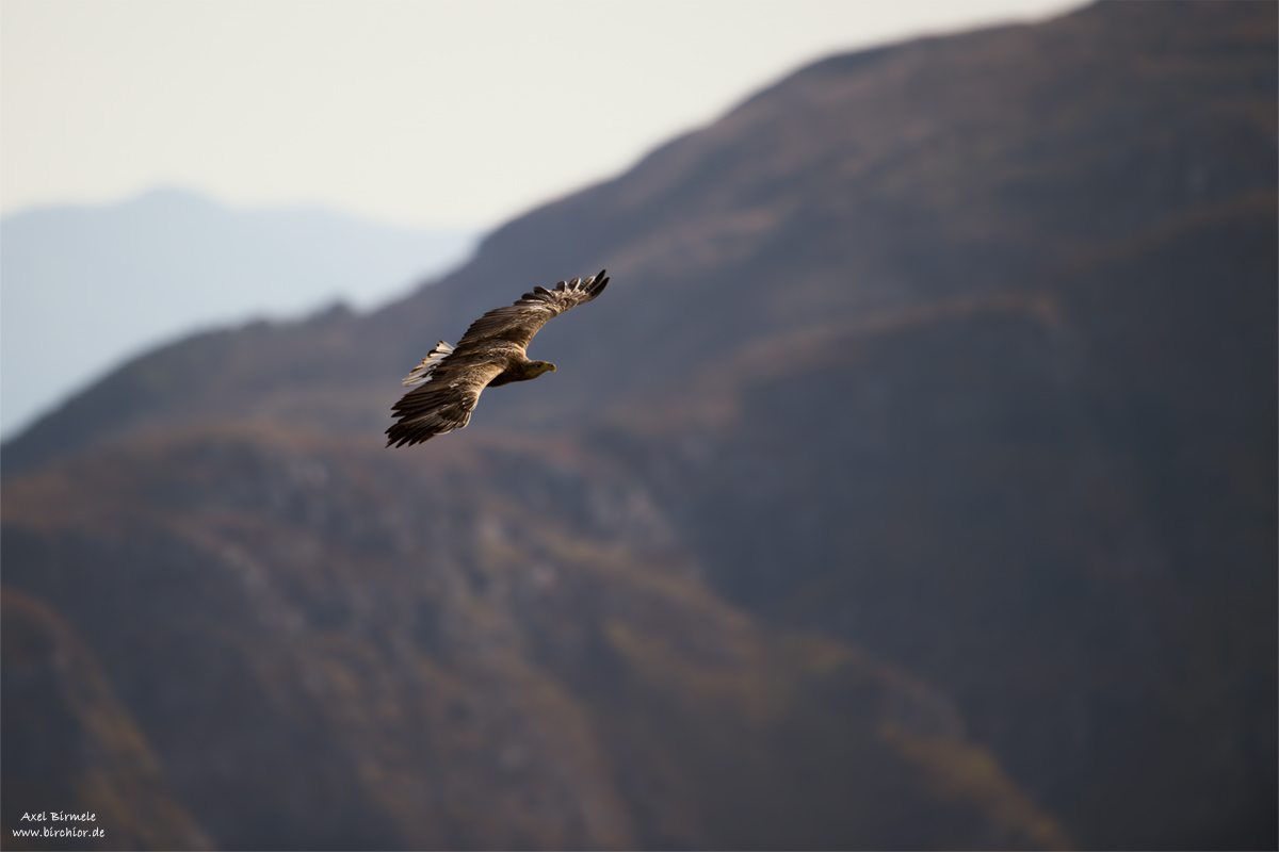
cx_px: 640
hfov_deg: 4.1
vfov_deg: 2.7
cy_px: 426
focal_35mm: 500
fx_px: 17762
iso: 125
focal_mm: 500
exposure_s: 1/2000
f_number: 4
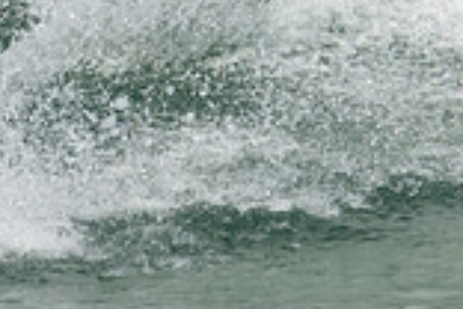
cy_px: -51
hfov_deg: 0.6
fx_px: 43943
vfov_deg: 0.4
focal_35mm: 3417
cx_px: 477
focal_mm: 800
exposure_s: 1/2000
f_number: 11
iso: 1000
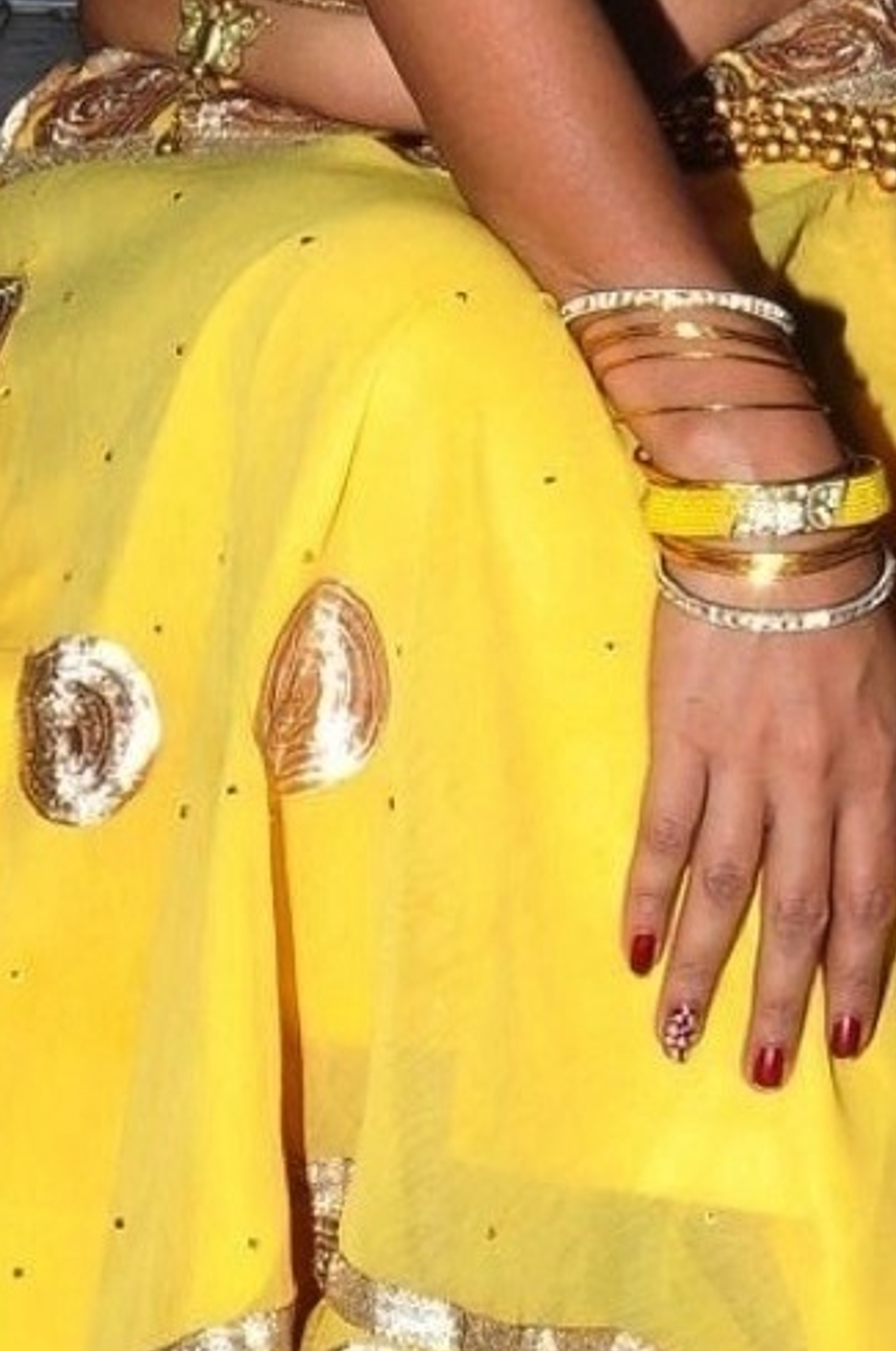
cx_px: 720
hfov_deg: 8.2
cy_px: 386
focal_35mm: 166
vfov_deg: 12.4
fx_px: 6219
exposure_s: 1/125
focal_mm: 30
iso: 500
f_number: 13
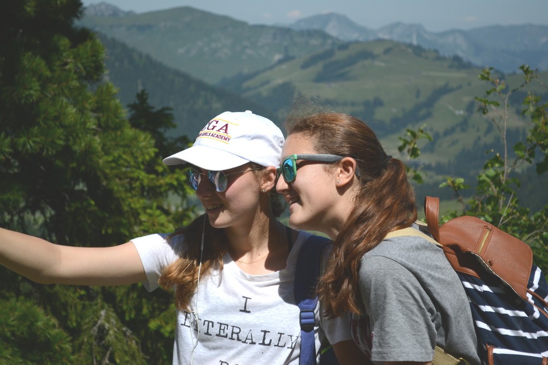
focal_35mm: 82
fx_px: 1256
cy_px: 182
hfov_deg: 24.6
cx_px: 274
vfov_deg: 16.6
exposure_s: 1/4000
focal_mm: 55
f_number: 5.6
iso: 360
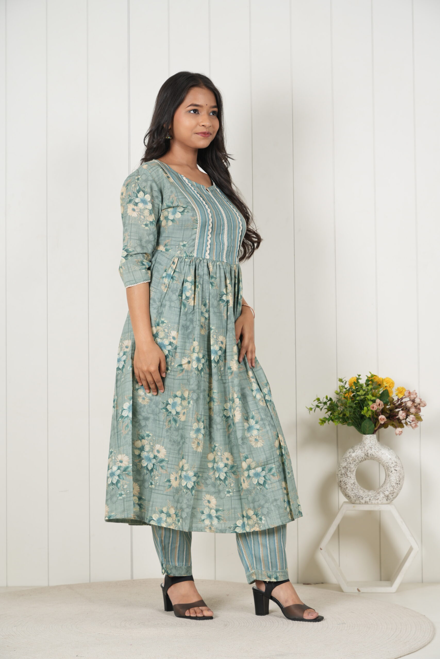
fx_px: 1283
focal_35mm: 70
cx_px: 220
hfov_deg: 19.5
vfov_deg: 28.8
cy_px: 330
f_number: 6.3
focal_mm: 70
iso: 125
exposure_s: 1/125
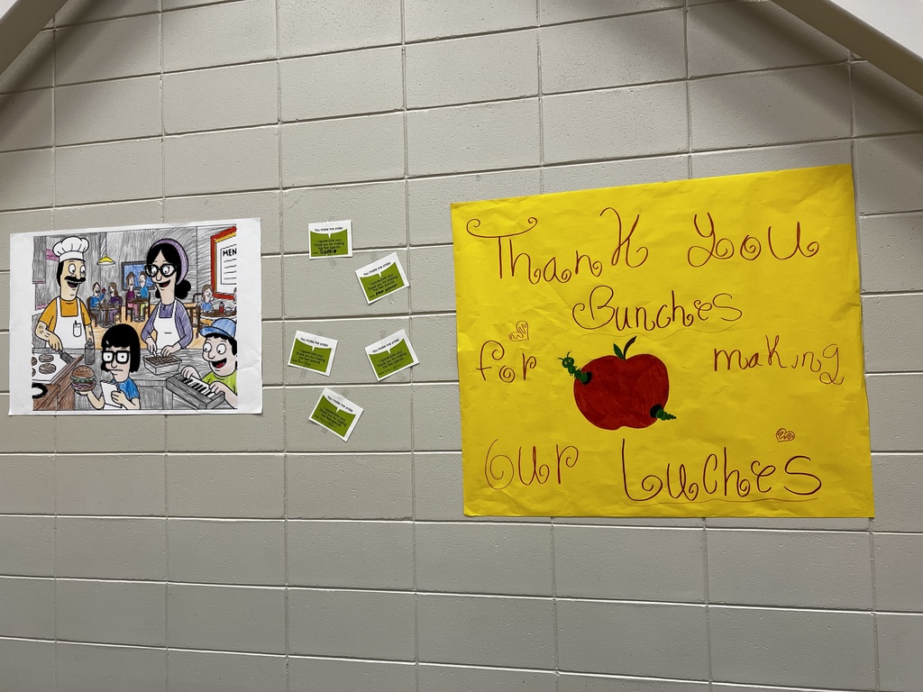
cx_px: 462
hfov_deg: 67.3
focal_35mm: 26
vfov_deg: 53.1
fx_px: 693
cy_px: 346
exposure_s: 1/120
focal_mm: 5.7
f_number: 1.5
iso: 100
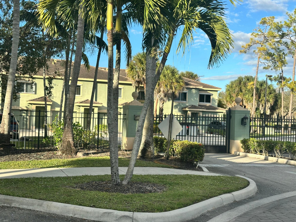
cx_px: 148
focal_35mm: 48
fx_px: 410
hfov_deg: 39.7
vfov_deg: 30.3
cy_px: 111
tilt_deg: +2.2
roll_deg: -2.4
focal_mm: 6.86
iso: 64
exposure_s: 1/2028
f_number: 1.78
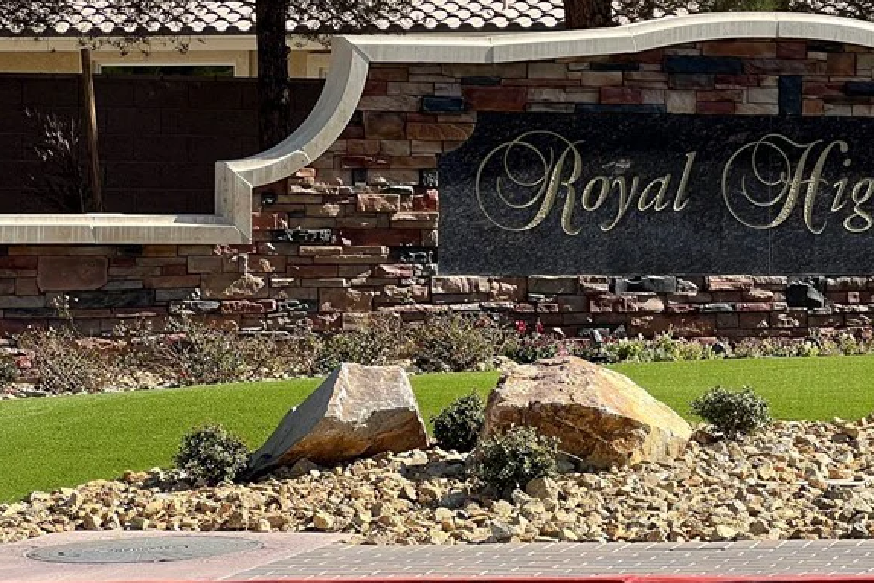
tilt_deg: +0.4
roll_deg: -0.1
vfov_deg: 9.6
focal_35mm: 143
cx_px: 717
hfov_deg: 14.3
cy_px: 150
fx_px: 3471
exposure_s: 1/359
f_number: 2.8
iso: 32
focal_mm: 9
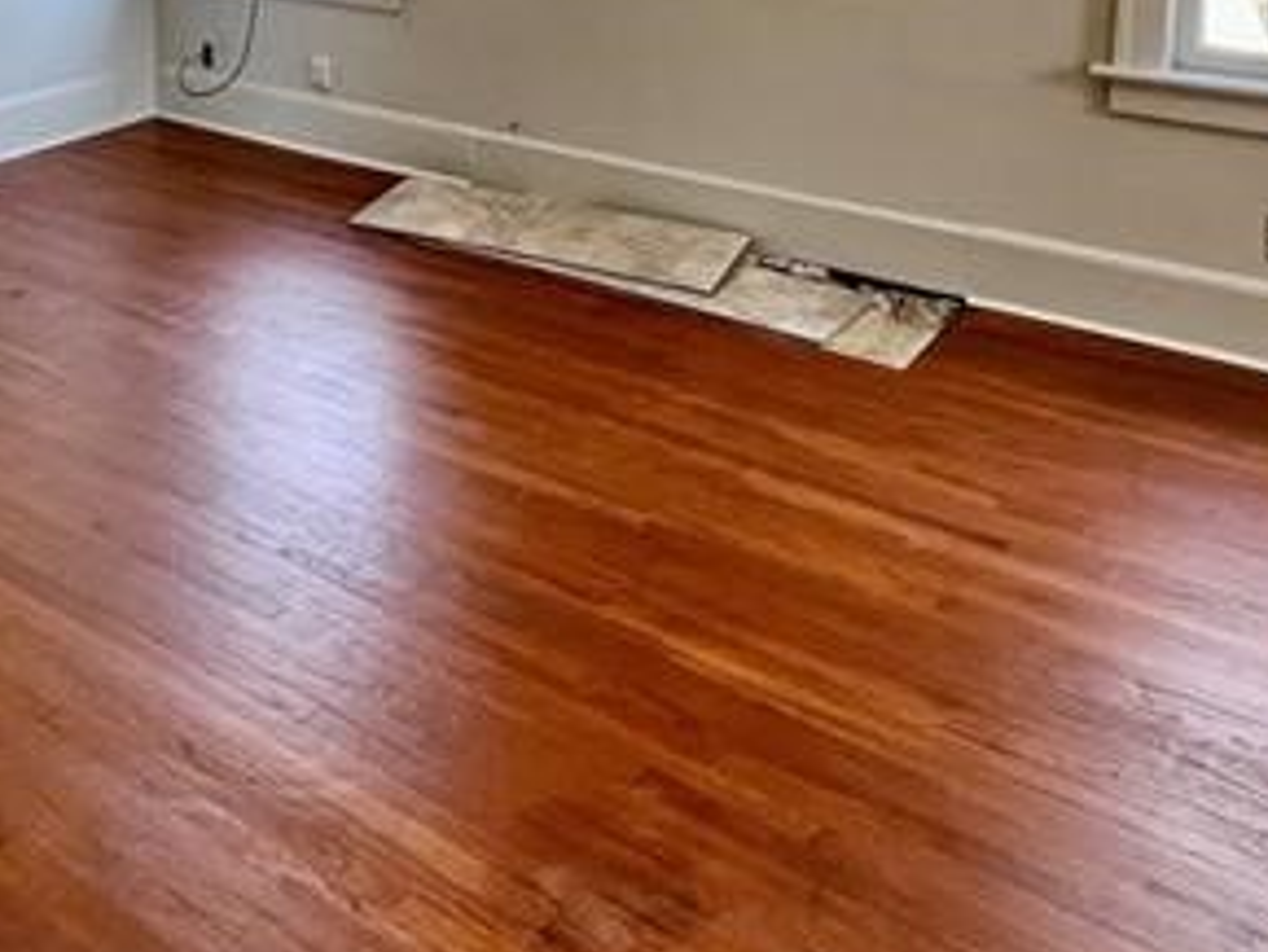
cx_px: 347
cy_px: -70
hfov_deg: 49.7
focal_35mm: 36
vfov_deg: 34.7
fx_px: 1319
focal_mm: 1.57
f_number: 1.8
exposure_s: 1/99
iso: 100
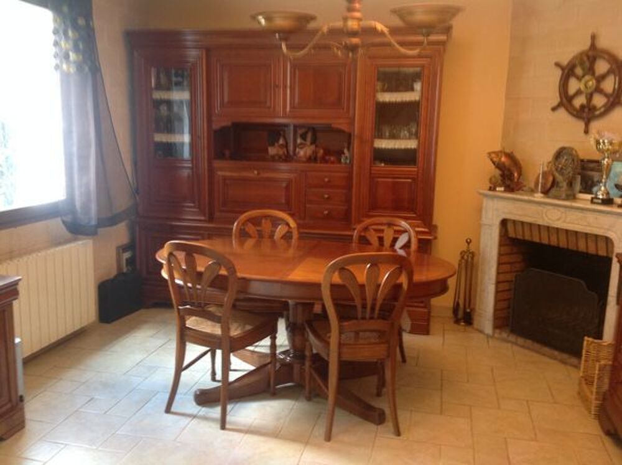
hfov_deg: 52.7
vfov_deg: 40.6
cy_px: 232
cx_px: 311
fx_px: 628
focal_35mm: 35
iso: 125
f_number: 2.4
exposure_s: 1/15
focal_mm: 4.28
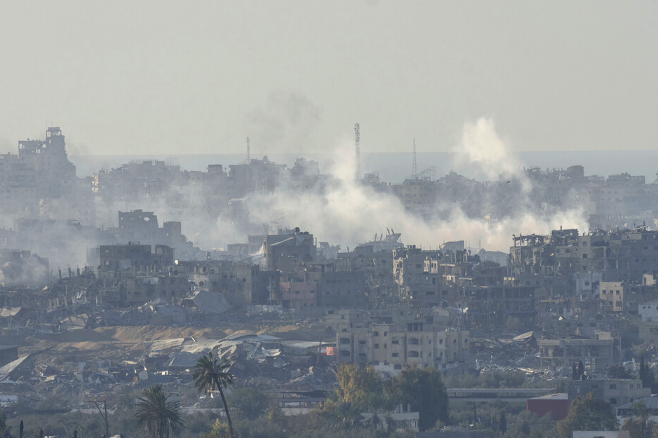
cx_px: 254
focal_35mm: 1024
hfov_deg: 2.0
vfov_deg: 1.3
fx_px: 18712
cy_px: 215
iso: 200
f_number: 7.1
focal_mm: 600
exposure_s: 1/800
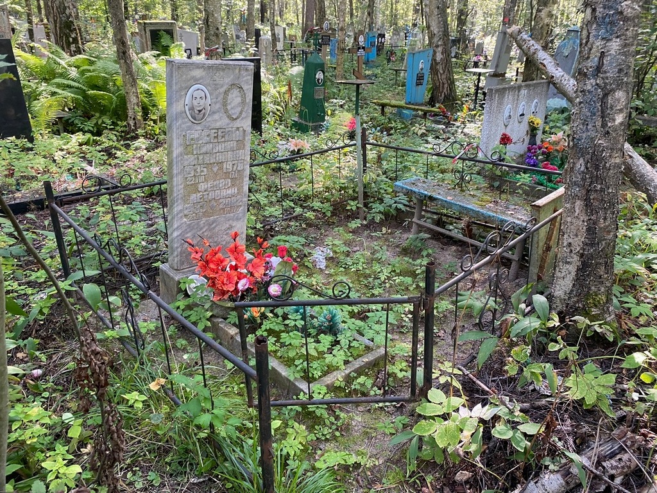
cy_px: 246
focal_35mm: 26
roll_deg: -1.6
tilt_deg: -22.6
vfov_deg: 53.1
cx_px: 328
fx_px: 493
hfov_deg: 67.3
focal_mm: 4.25
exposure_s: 1/92
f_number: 1.8
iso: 125
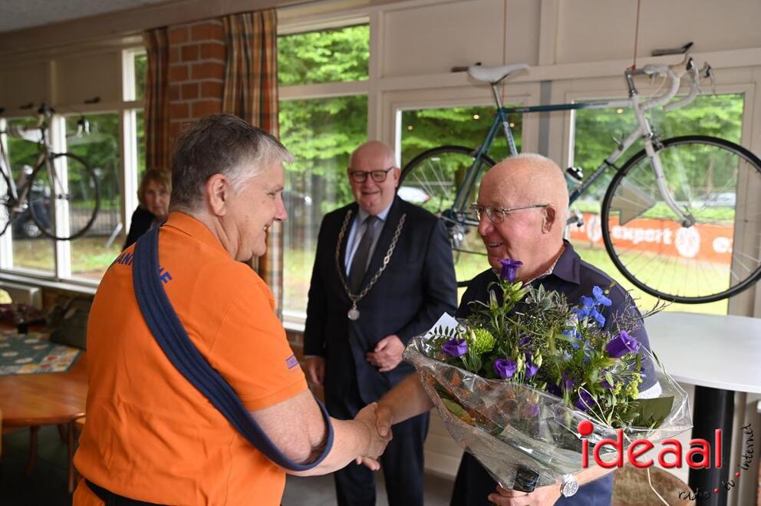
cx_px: 380
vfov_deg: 41.0
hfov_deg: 58.8
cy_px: 253
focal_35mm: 32
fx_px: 676
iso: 500
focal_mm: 32
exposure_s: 1/60
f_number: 4
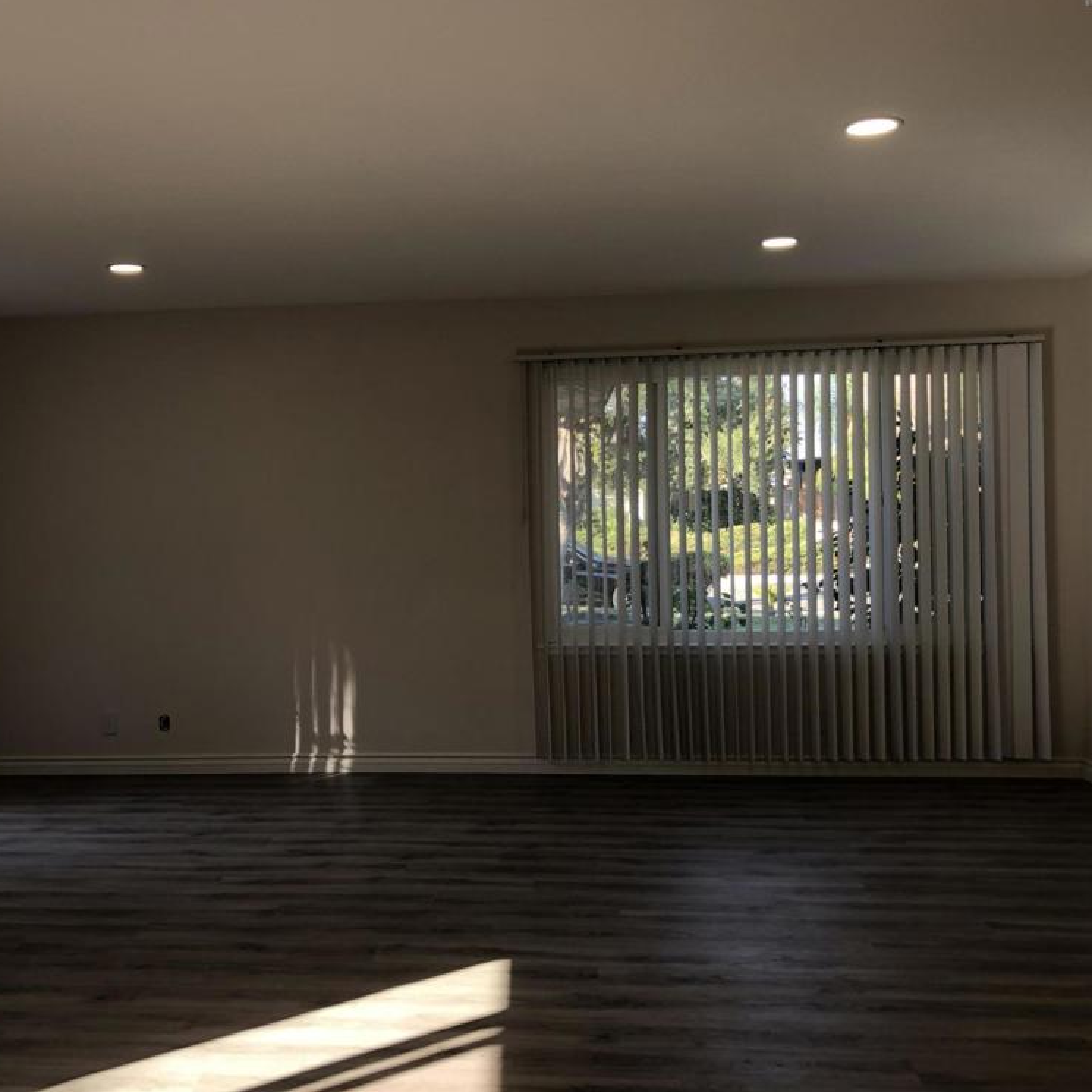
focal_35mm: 34
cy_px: 531
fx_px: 1213
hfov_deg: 48.1
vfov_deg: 48.4
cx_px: 425
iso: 50
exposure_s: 1/120
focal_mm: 4
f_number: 1.8
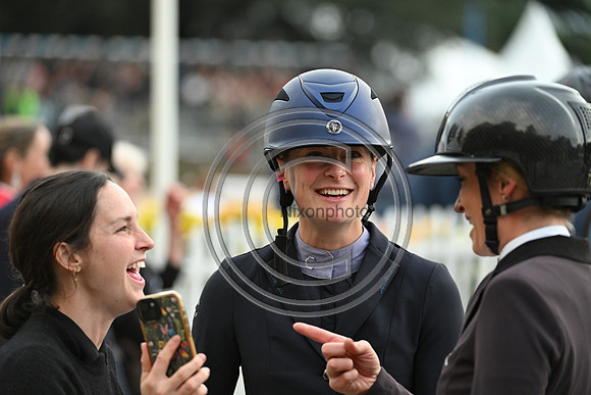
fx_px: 3284
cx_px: 296
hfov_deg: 10.3
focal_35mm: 200
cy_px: 198
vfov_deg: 6.9
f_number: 4.5
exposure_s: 1/1250
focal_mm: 200
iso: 2500
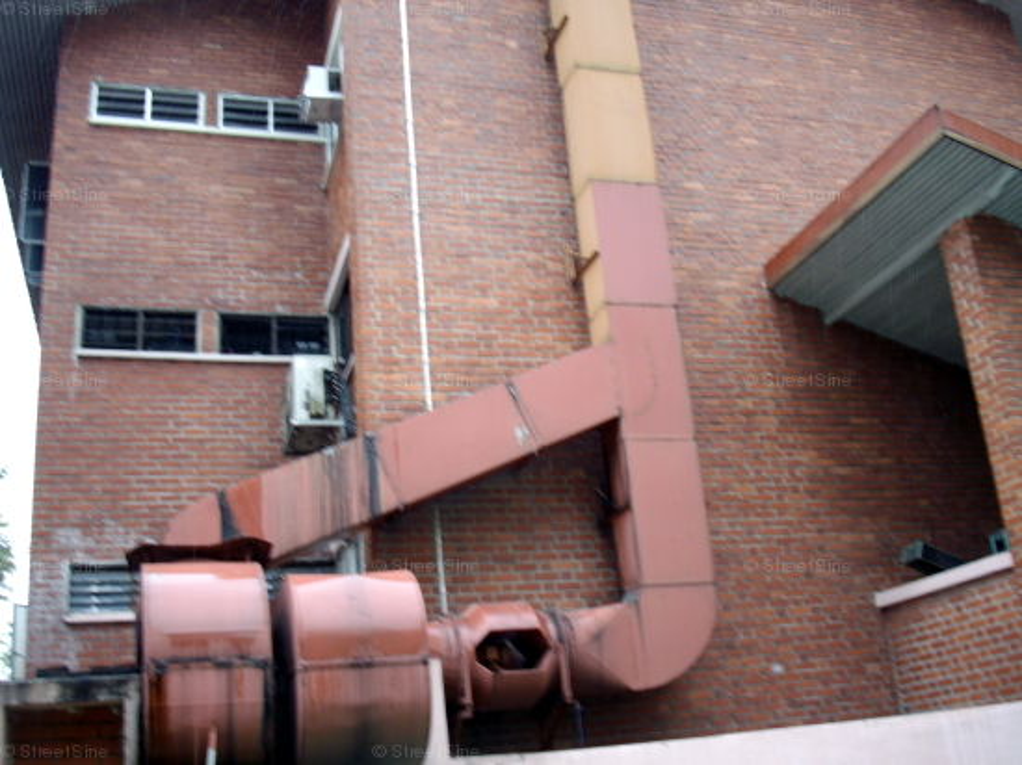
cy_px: 382
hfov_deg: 50.2
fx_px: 1092
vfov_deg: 38.6
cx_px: 511
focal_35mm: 37
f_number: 2.8
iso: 90
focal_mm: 6.2
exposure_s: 1/50
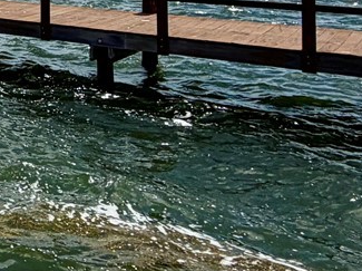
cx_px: -303
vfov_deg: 19.4
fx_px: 721
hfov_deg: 19.9
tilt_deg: +0.8
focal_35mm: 69
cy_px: -94
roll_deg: +0.9
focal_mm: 2.22
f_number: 2.2
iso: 20
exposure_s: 1/1698
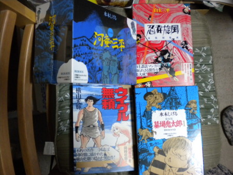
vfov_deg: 40.7
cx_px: 116
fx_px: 236
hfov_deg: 52.6
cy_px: 88
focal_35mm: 35
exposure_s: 1/56.7
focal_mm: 6.3
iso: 400
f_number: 3.1
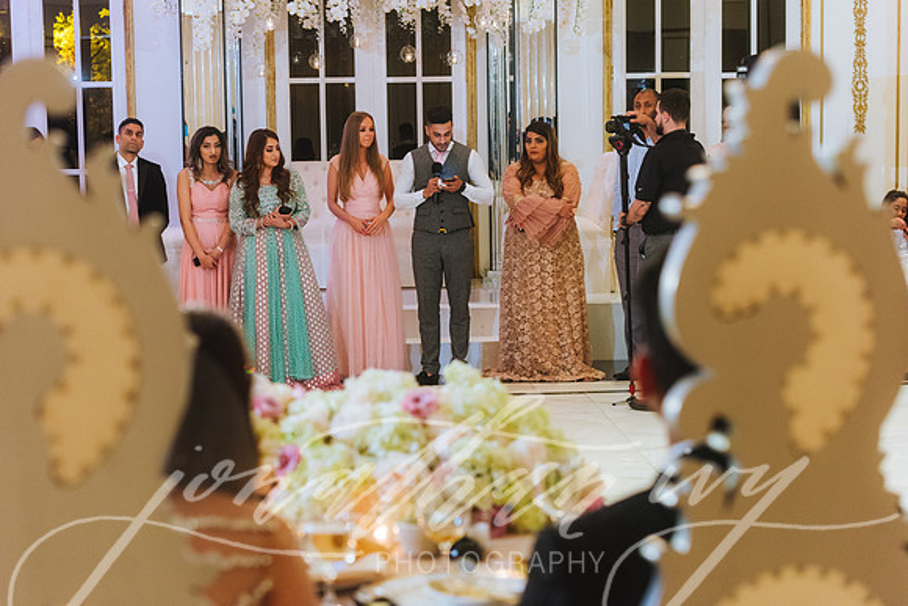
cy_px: 303
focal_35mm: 70
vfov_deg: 19.5
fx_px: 1766
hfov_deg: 28.8
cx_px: 454
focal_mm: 70
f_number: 2.8
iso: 2000
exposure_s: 1/80
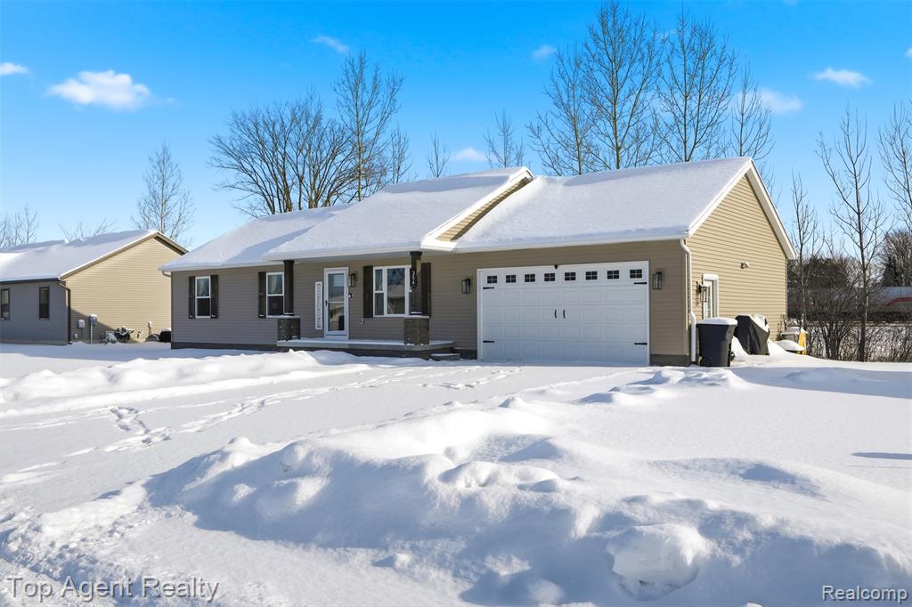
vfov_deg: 42.3
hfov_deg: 60.3
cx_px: 456
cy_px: 304
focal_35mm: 31
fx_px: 785
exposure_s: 1/8000
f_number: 8
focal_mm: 31
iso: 400
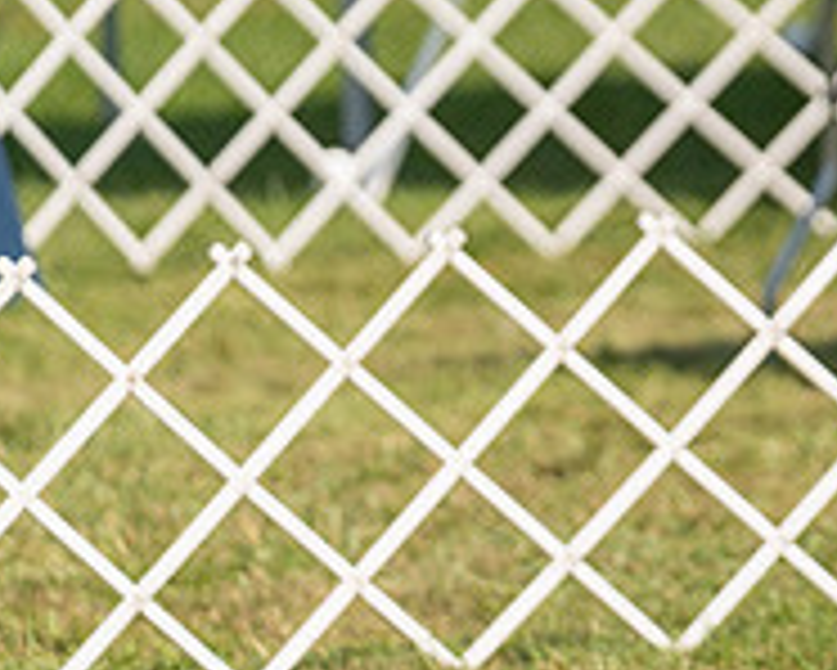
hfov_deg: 3.5
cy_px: 81
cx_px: 1199
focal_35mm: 551
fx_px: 13657
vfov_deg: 2.8
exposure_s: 1/3200
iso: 200
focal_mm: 162
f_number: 2.8
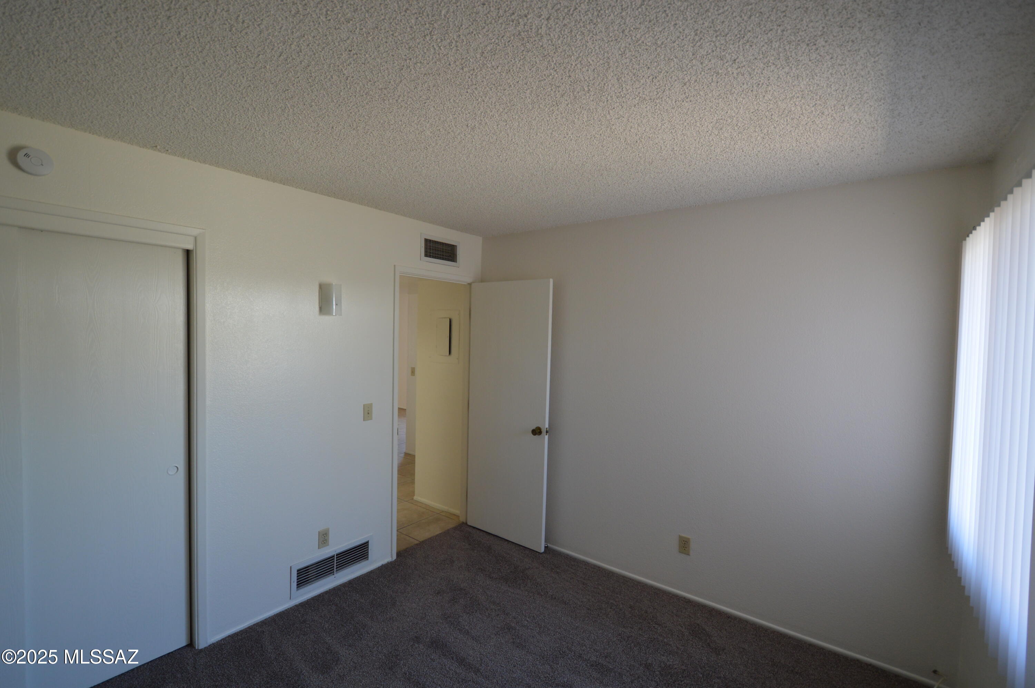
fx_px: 431
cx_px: 518
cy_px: 344
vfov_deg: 77.2
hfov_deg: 100.4
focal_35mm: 15
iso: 400
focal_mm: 10
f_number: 4
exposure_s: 1/60
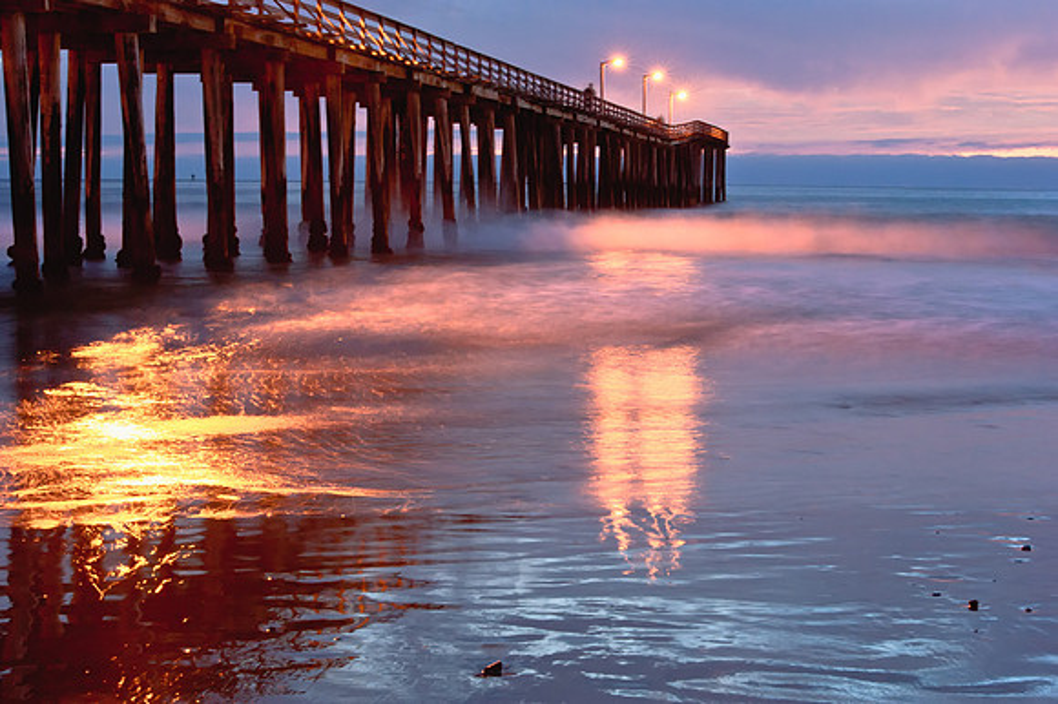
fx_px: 2056
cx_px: 529
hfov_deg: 28.9
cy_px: 352
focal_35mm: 70
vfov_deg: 19.4
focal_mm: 70
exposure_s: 4
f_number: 16
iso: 400
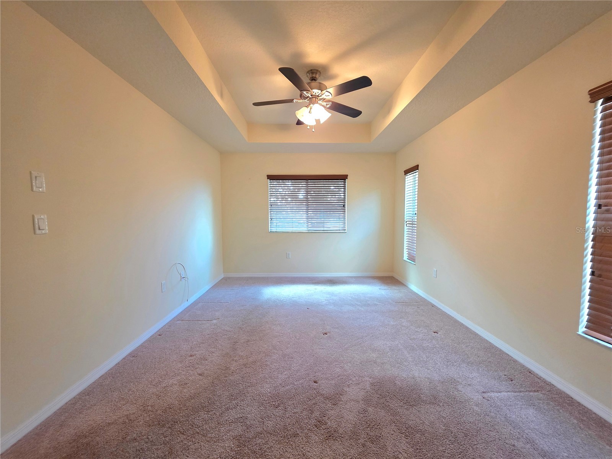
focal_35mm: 13
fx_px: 230
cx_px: 306
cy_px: 230
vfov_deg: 89.9
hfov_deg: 106.2
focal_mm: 2.2
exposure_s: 1/60.2
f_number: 1.9
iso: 500
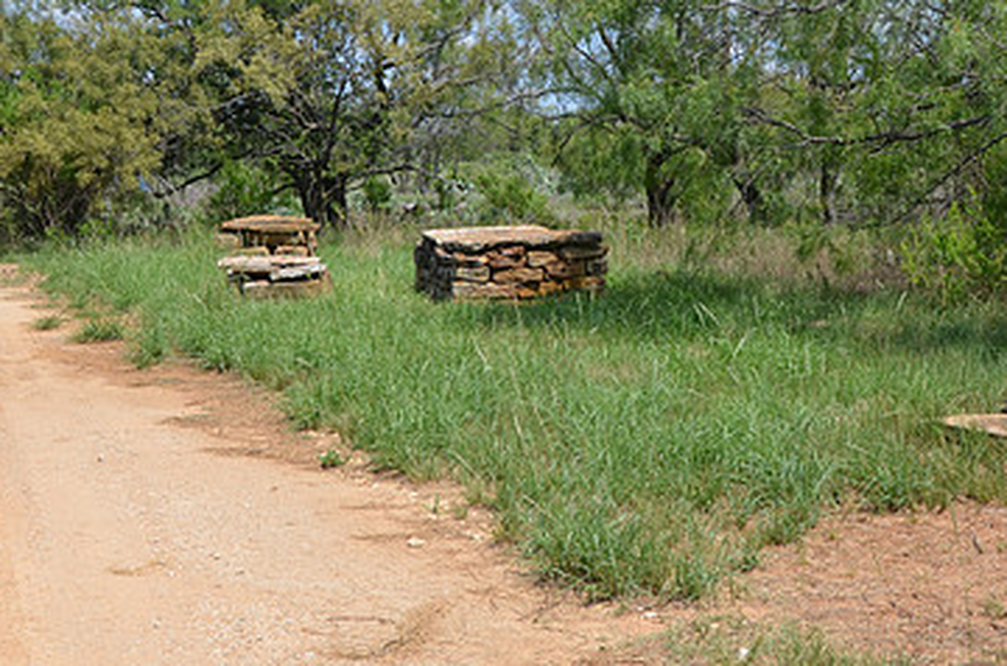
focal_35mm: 58
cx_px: 638
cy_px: 263
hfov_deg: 34.4
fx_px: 1618
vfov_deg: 23.2
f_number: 8
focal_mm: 24
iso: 100
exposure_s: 1/250
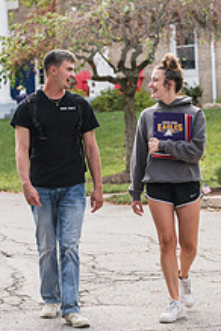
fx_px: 1326
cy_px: 89
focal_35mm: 144
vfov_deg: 14.2
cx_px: 32
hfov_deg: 9.5
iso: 160
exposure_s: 1/800
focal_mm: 70
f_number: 3.5
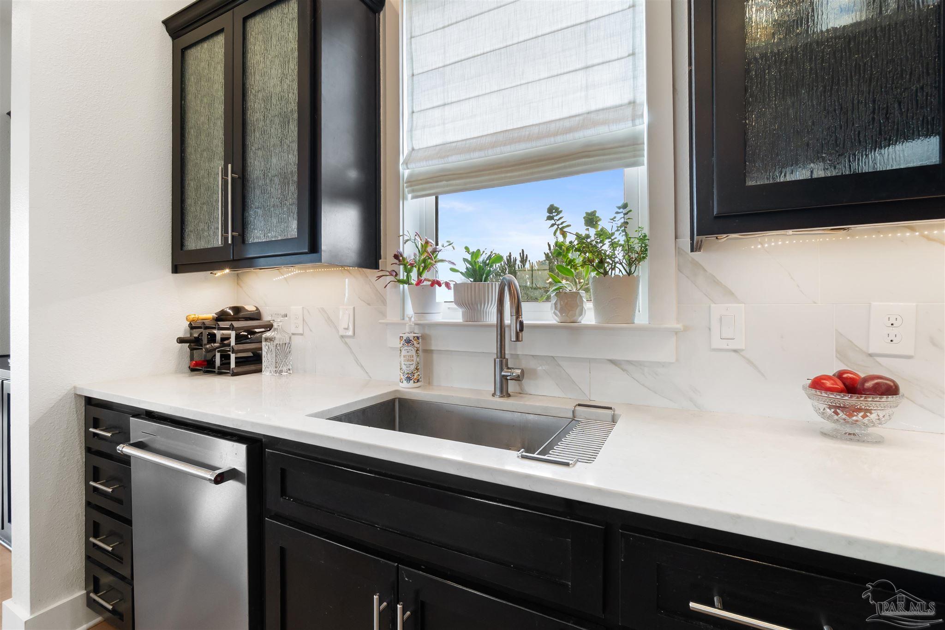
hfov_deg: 100.4
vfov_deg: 77.3
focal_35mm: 15
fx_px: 394
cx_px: 472
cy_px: 315
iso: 500
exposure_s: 1/15
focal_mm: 10
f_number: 9
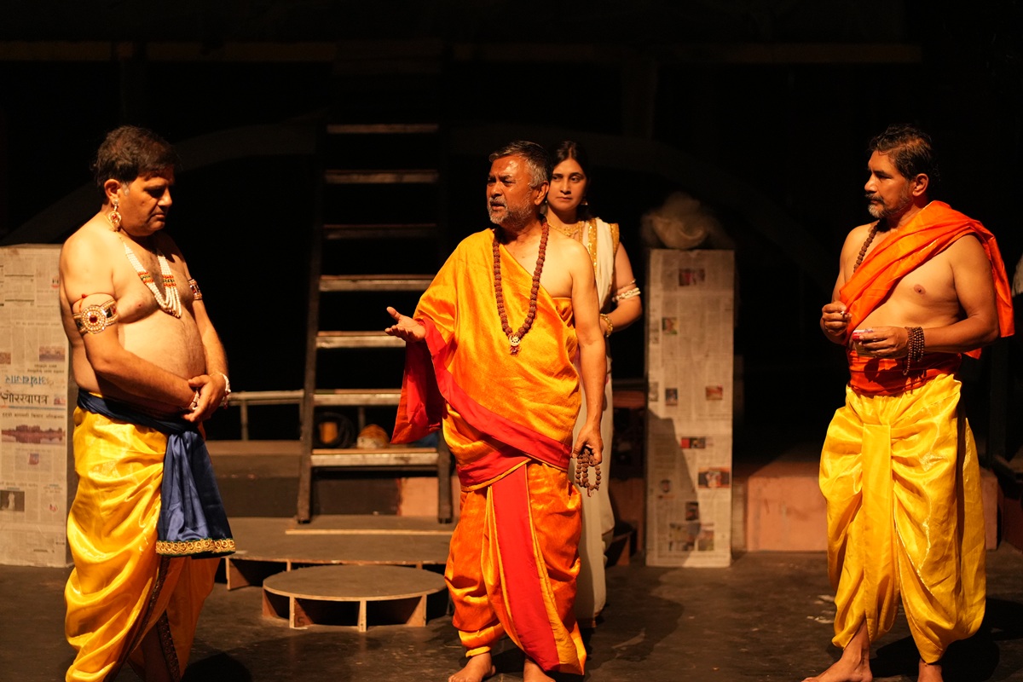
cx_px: 512
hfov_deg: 23.9
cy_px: 341
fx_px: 2415
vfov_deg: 16.1
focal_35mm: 85
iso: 4000
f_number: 2
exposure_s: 1/250
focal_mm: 85
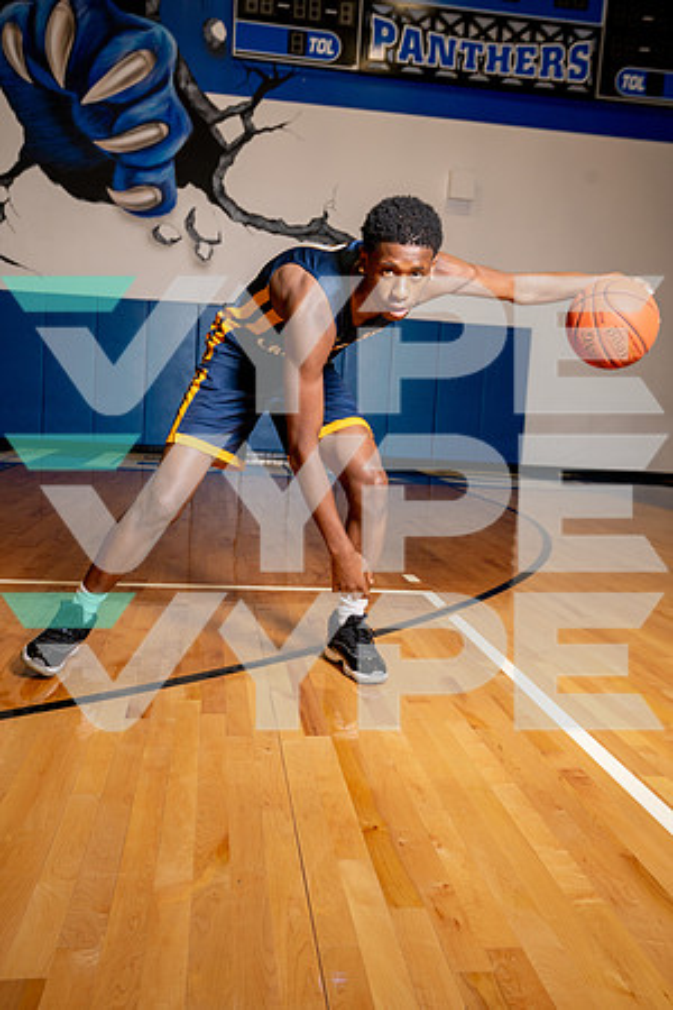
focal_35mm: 34
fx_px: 953
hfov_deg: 38.9
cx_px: 336
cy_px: 505
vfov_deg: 55.8
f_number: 5.6
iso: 400
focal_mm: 34
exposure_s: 1/250
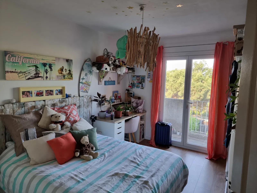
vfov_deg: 56.8
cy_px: 96
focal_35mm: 24
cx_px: 128
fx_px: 178
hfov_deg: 71.6
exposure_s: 1/100
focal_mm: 6.7
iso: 160
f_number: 1.8
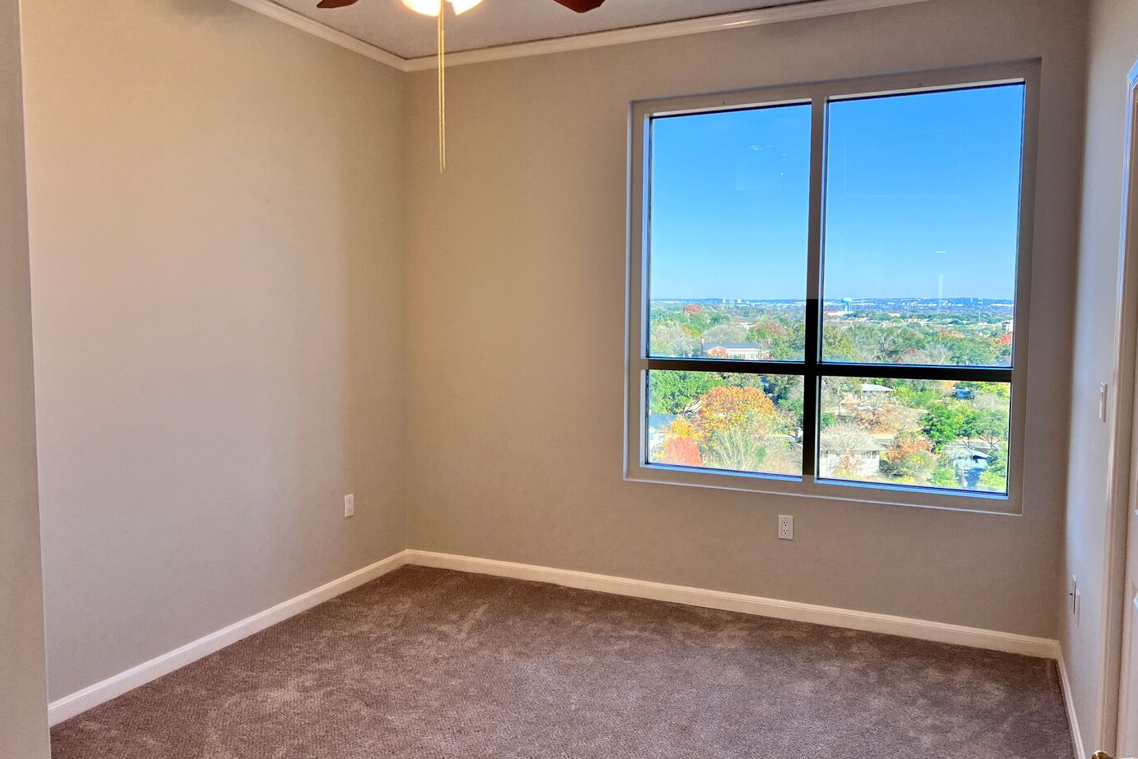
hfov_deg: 65.5
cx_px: 565
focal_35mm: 28
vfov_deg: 46.4
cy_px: 364
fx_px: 885
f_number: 1.5
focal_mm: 5.7
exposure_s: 1/120
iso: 64
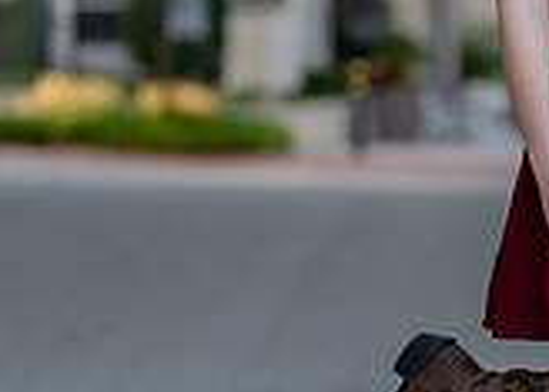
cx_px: 644
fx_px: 3631
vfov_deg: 6.2
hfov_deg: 8.6
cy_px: 300
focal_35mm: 233
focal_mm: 50
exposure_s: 1/640
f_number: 1.2
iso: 100
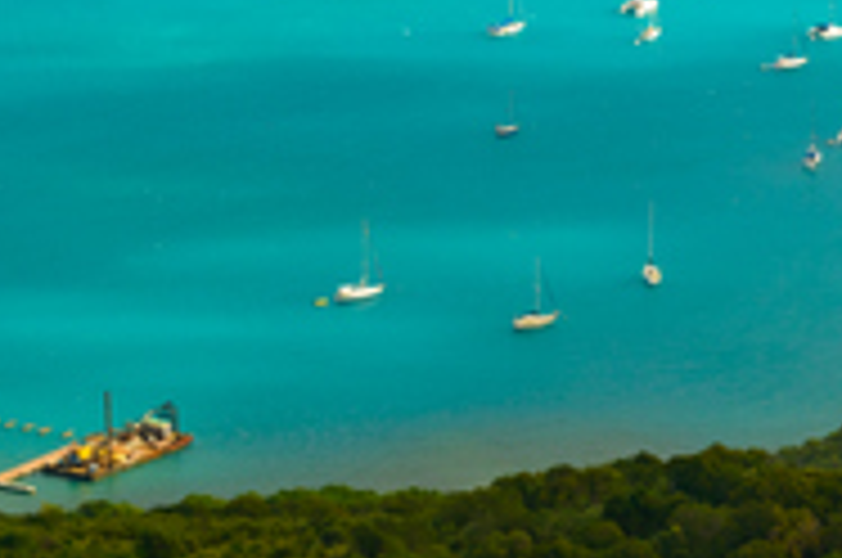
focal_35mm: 194
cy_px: -452
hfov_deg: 10.6
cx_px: 549
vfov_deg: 6.9
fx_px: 4530
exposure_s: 1/200
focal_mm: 50
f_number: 6.3
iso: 100
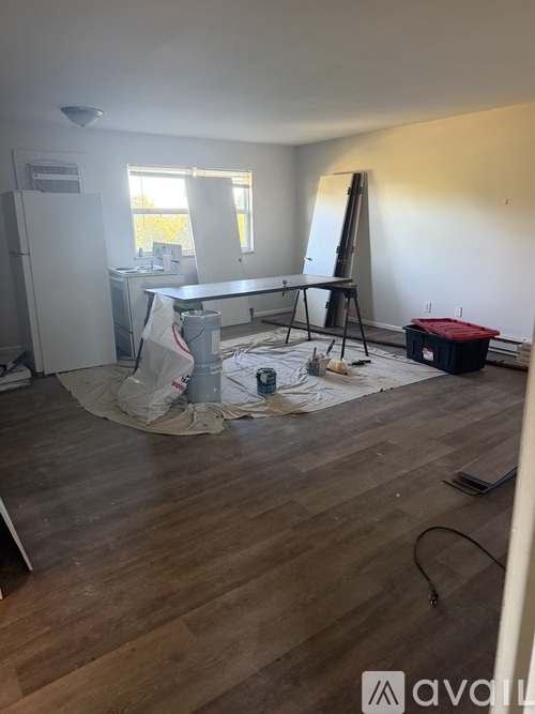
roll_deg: +1.3
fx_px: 495
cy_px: 357
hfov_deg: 56.8
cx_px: 268
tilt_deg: -14.2
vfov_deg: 71.6
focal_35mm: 24
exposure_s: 1/60
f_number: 1.78
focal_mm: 6.76
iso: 400
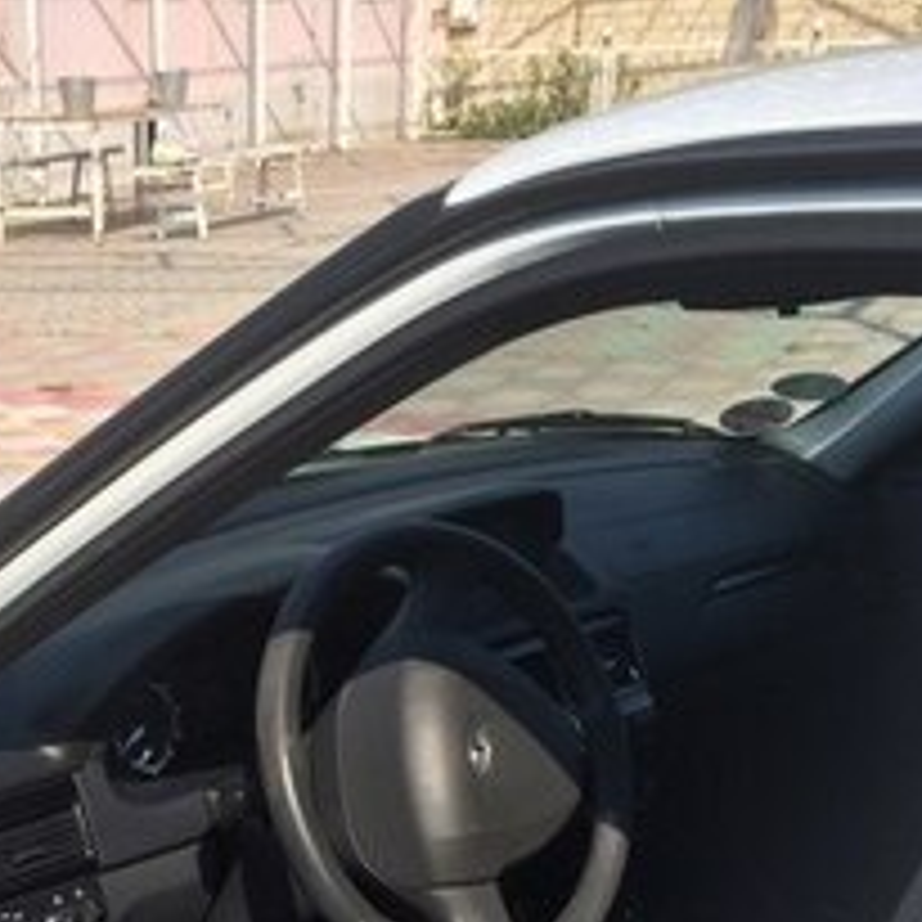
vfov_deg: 25.0
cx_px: 117
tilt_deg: -29.0
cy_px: 1111
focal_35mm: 62
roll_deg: +3.5
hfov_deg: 26.9
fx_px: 1868
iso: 32
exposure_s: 1/1642
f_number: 2.2
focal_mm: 4.15
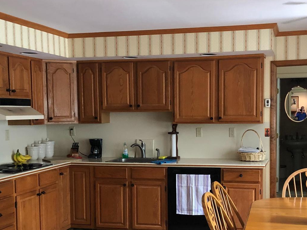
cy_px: 160
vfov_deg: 25.9
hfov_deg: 34.3
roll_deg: +1.1
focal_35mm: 56
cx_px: 176
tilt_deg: -4.8
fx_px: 497
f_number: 1.8
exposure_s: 1/12
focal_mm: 3.99
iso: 100
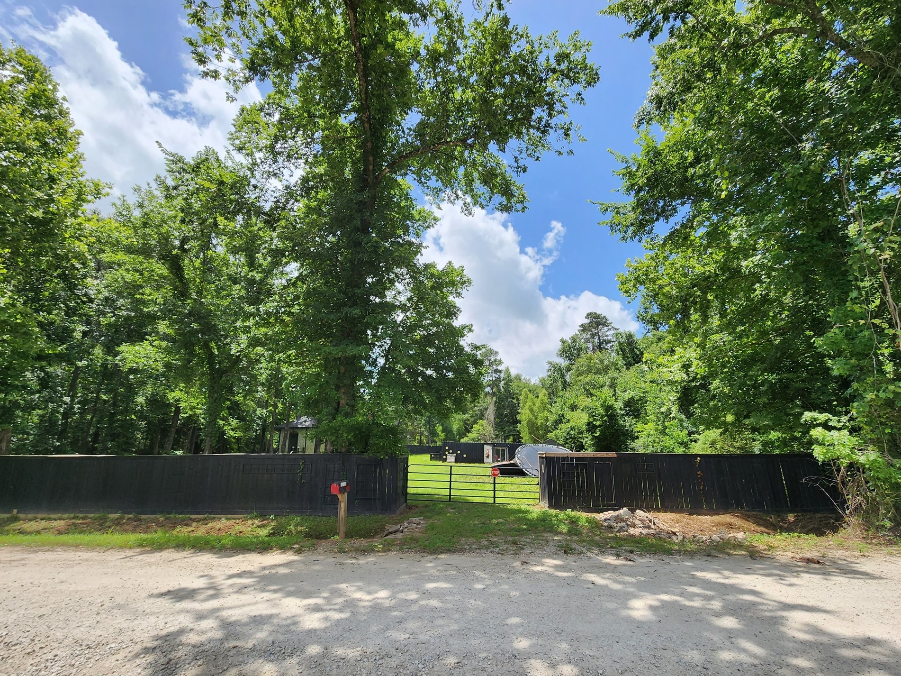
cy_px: 358
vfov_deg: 85.6
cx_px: 460
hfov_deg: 102.1
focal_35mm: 14
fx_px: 364
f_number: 2.2
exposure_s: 1/1488
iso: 50
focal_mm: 2.2
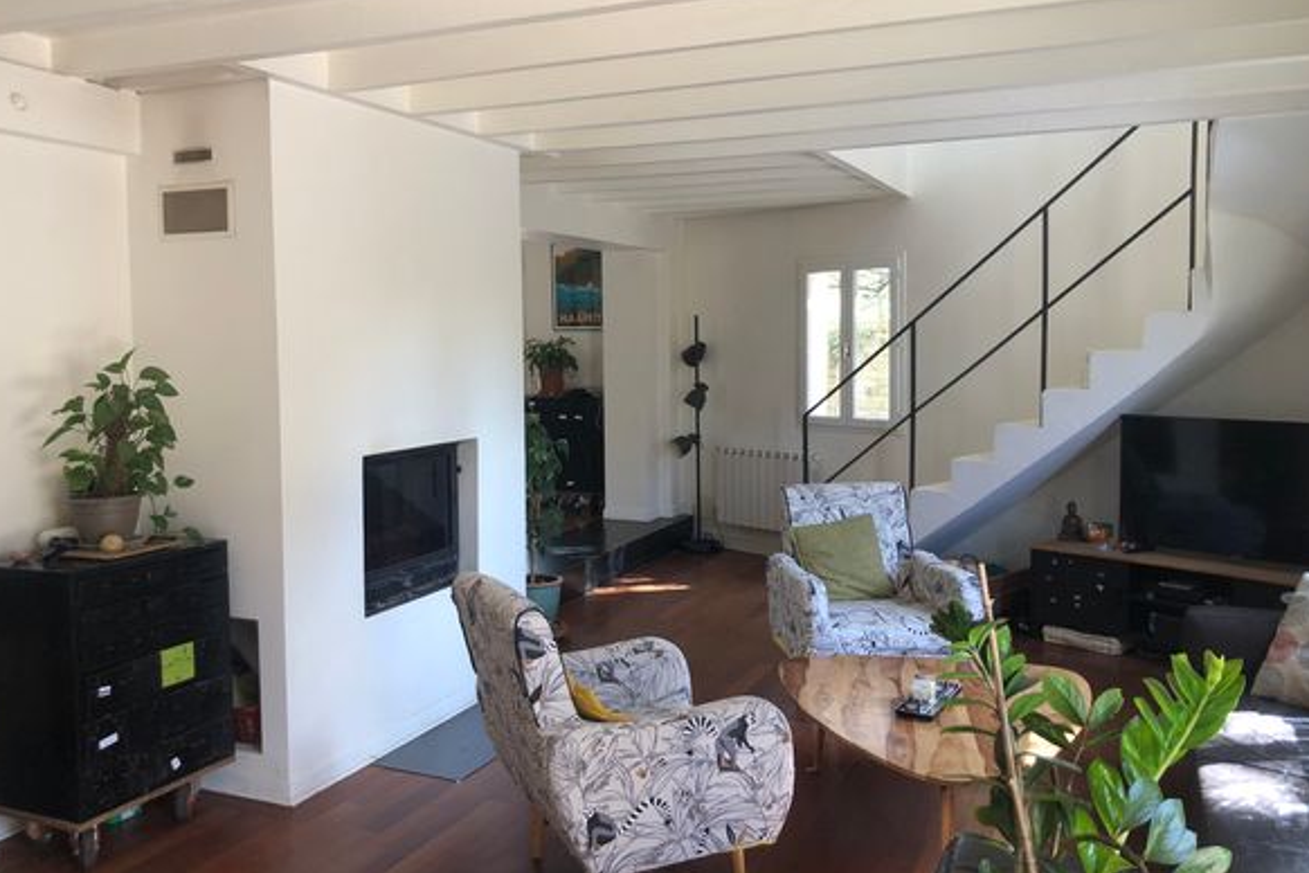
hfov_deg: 61.9
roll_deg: -0.2
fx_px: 1091
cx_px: 646
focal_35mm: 30
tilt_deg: -2.7
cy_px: 410
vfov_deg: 43.6
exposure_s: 1/30
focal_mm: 3.99
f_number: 1.8
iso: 20
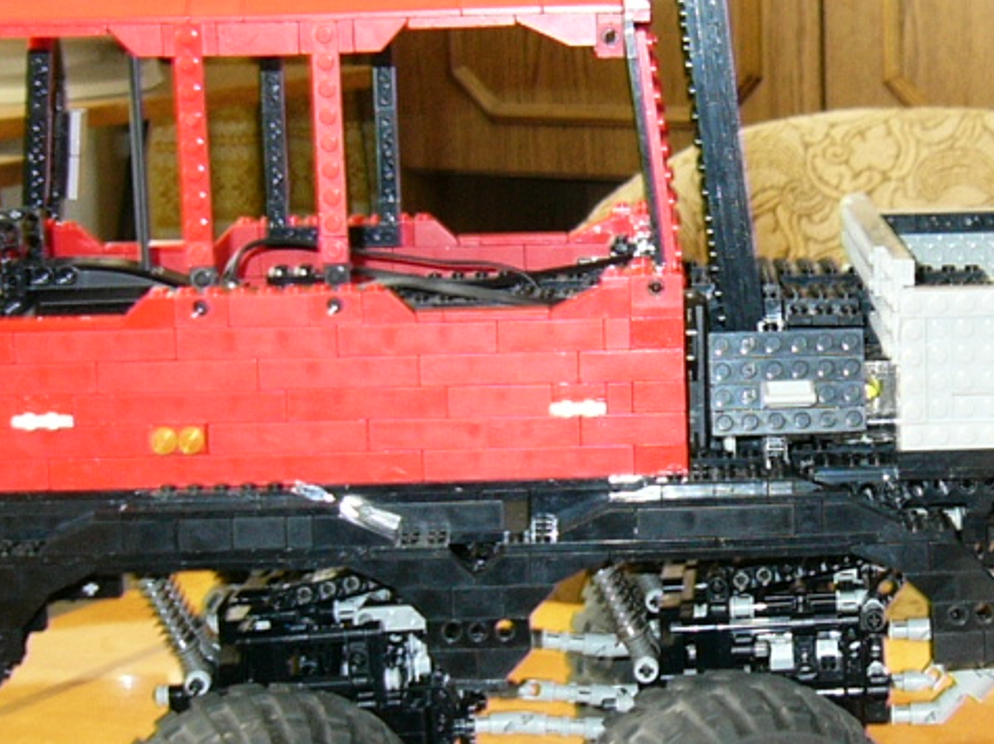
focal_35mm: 94
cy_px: 433
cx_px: 848
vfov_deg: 15.7
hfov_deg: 20.6
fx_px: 2697
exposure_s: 1/2
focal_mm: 5.8
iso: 100
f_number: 2.8
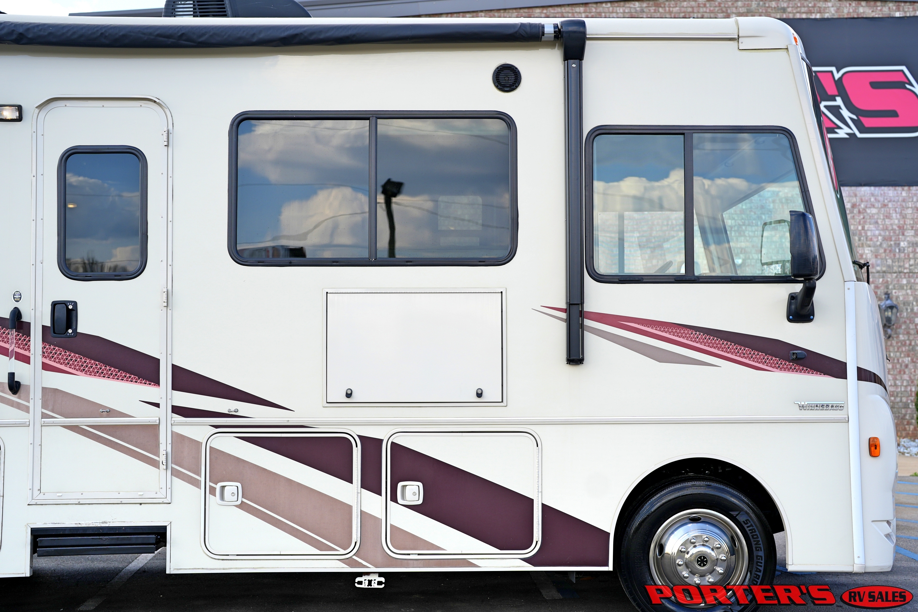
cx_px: 459
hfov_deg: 39.6
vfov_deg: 27.0
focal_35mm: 50
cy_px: 306
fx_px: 1275
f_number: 3.2
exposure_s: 1/500
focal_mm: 50
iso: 100
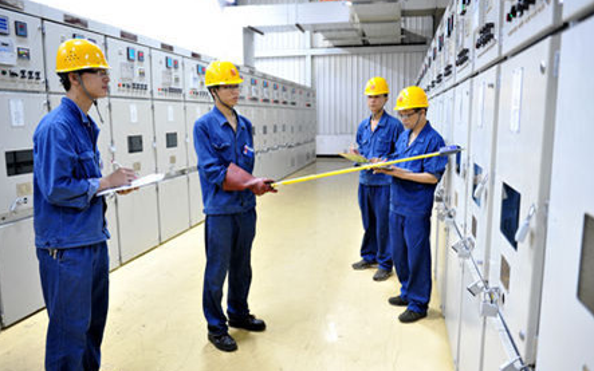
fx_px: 486
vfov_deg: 41.8
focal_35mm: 30
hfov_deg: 62.9
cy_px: 193
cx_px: 296
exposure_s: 1/20
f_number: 2.8
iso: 1600
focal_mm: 29
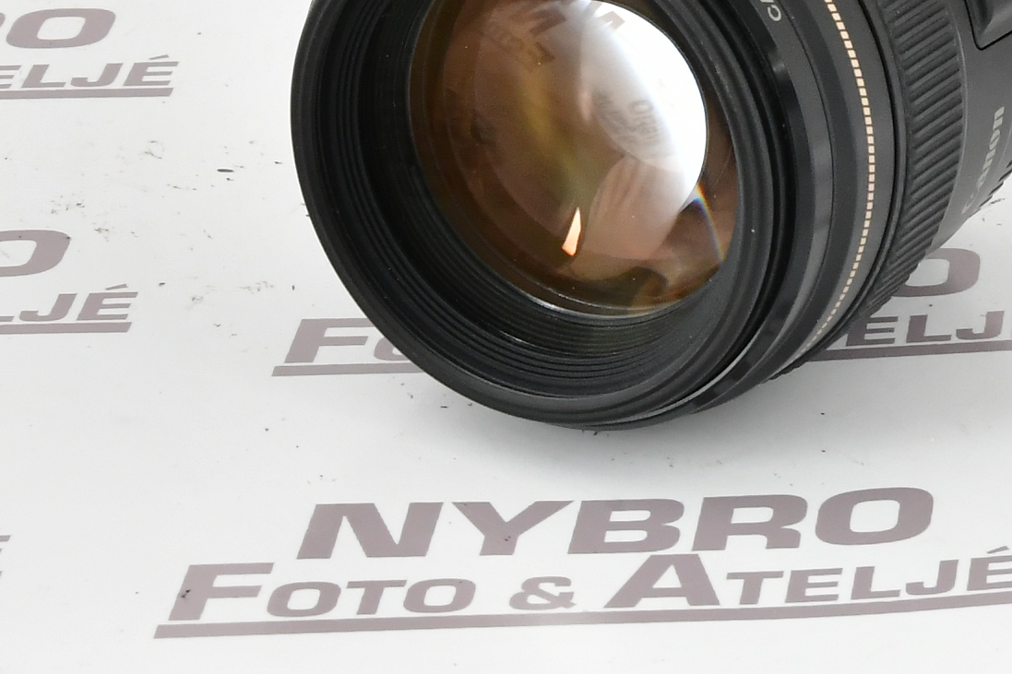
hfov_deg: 22.3
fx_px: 2558
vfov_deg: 14.9
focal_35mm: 91
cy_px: 109
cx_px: 700
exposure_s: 1/125
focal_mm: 52
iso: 1600
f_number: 14
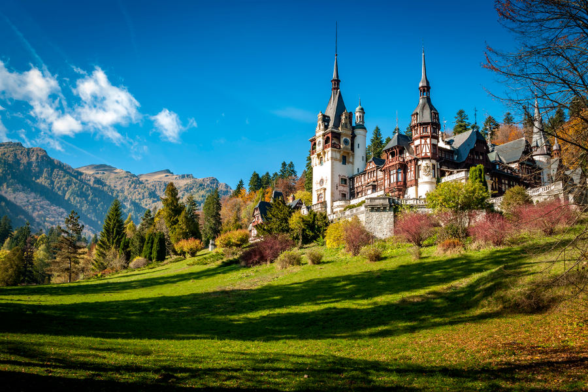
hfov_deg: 49.6
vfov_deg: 34.2
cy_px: 196
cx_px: 294
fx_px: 637
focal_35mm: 39
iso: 100
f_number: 11
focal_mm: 26
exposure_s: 1/50
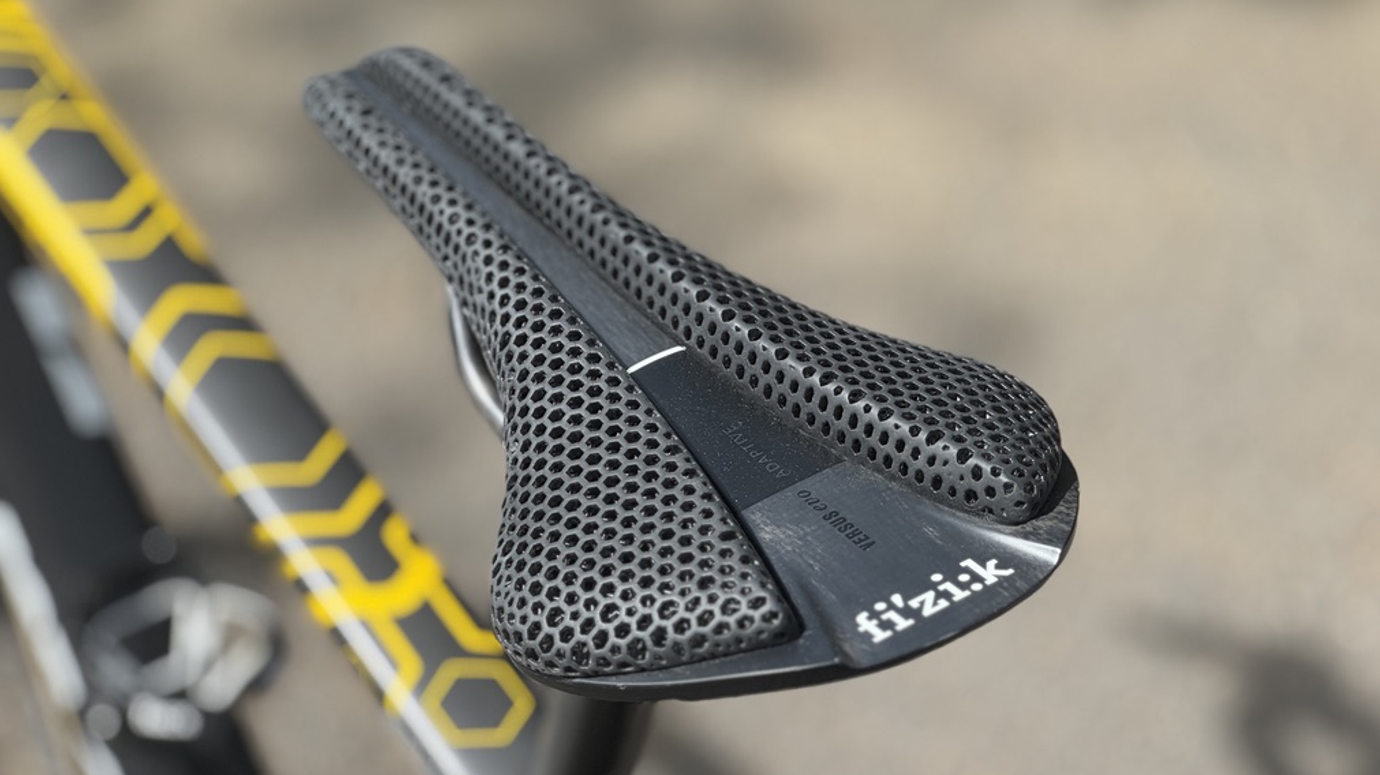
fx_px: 3109
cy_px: 389
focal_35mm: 85
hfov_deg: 25.0
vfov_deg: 14.2
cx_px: 698
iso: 25
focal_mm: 9
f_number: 2.8
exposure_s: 1/247
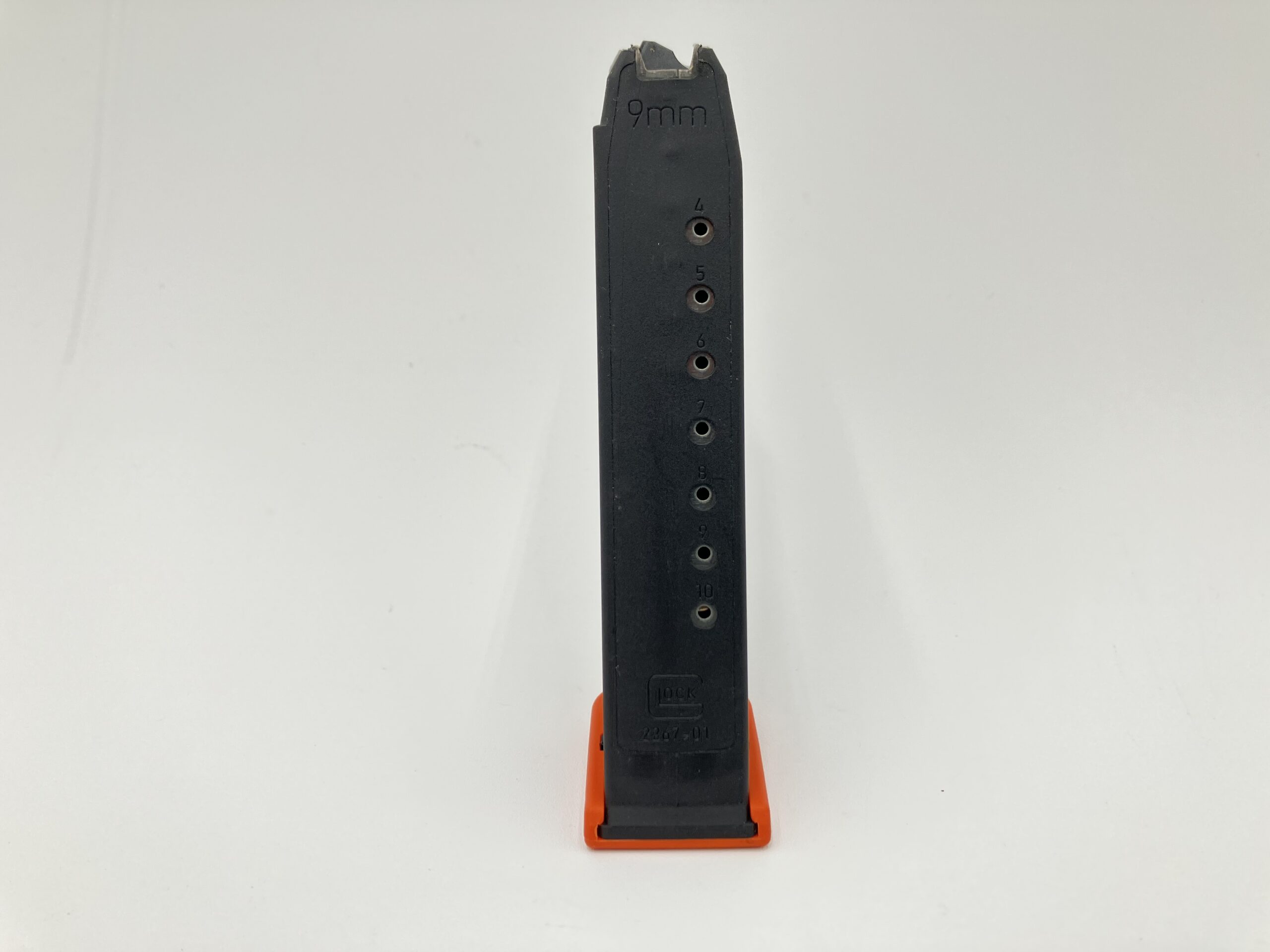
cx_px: 635
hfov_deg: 63.4
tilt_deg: -18.9
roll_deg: +0.4
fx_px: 1027
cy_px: 476
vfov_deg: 49.7
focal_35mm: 28
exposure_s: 1/121
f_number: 1.8
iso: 25
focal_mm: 3.99
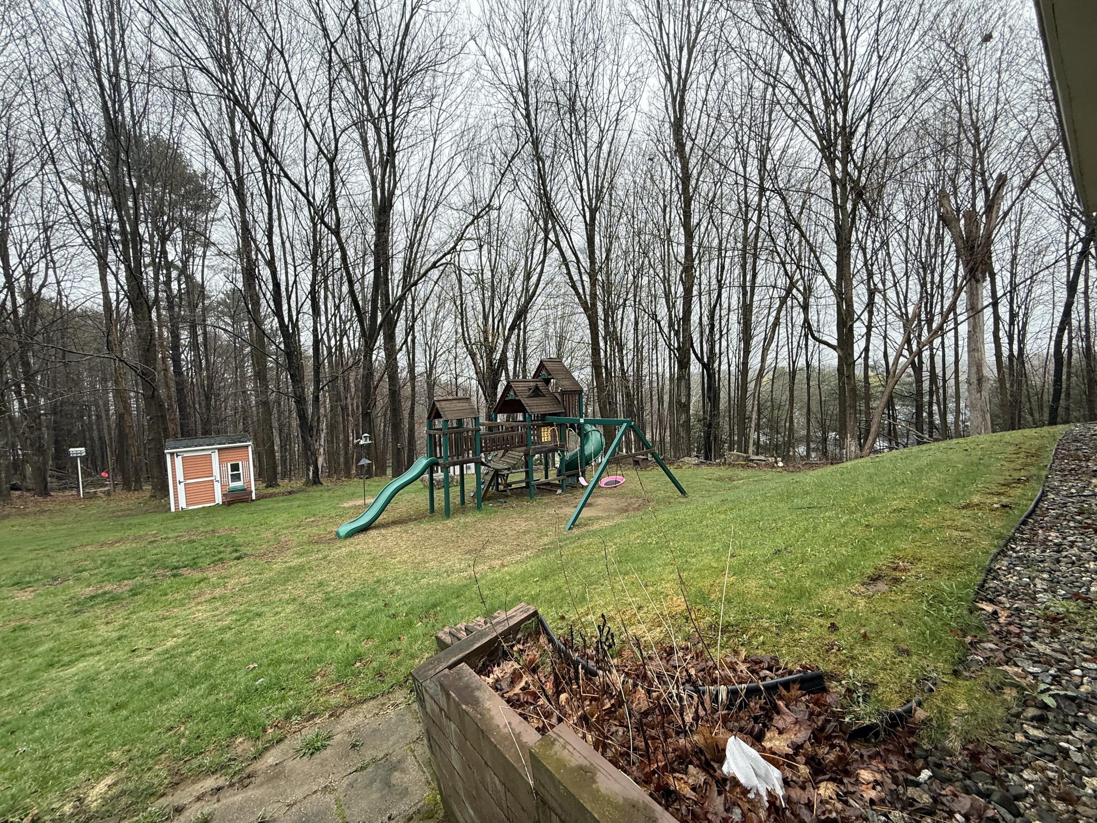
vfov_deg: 85.7
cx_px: 548
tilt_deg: -3.2
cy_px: 412
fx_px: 444
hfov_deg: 102.1
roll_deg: +1.9
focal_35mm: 14
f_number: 2.2
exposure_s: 1/475
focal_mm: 2.22
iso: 50
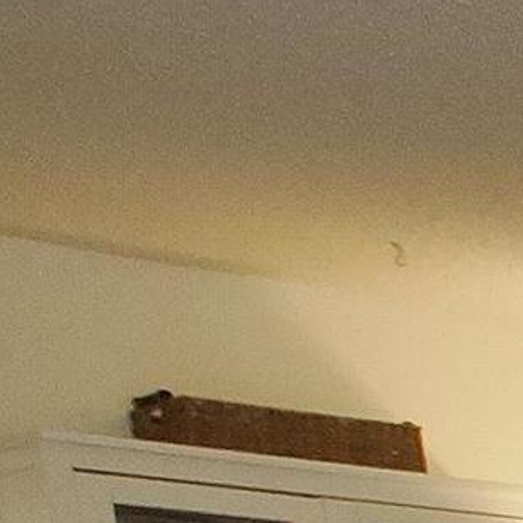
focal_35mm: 140
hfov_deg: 6.9
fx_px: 2397
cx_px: 2422
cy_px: 1234
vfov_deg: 10.7
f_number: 13
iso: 400
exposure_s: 1/8
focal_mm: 11
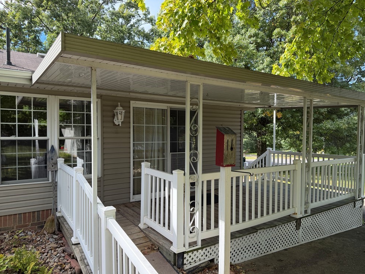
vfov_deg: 54.9
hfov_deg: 69.4
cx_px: 188
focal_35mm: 25
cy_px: 141
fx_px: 264
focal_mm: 6.76
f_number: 1.78
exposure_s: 1/1618
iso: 100
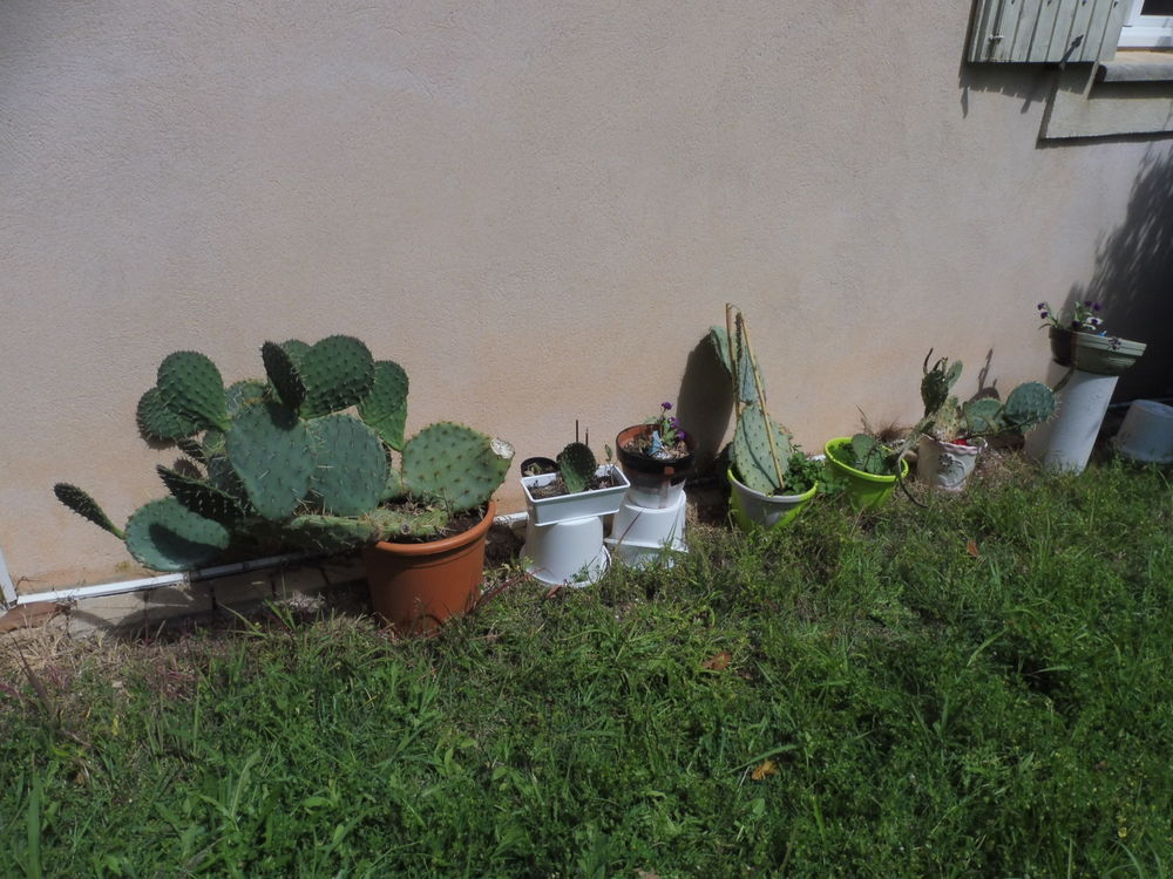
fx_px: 813
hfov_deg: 71.6
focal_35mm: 24
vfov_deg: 56.8
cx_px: 586
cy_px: 440
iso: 100
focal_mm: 4.3
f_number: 4.5
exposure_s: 1/1600
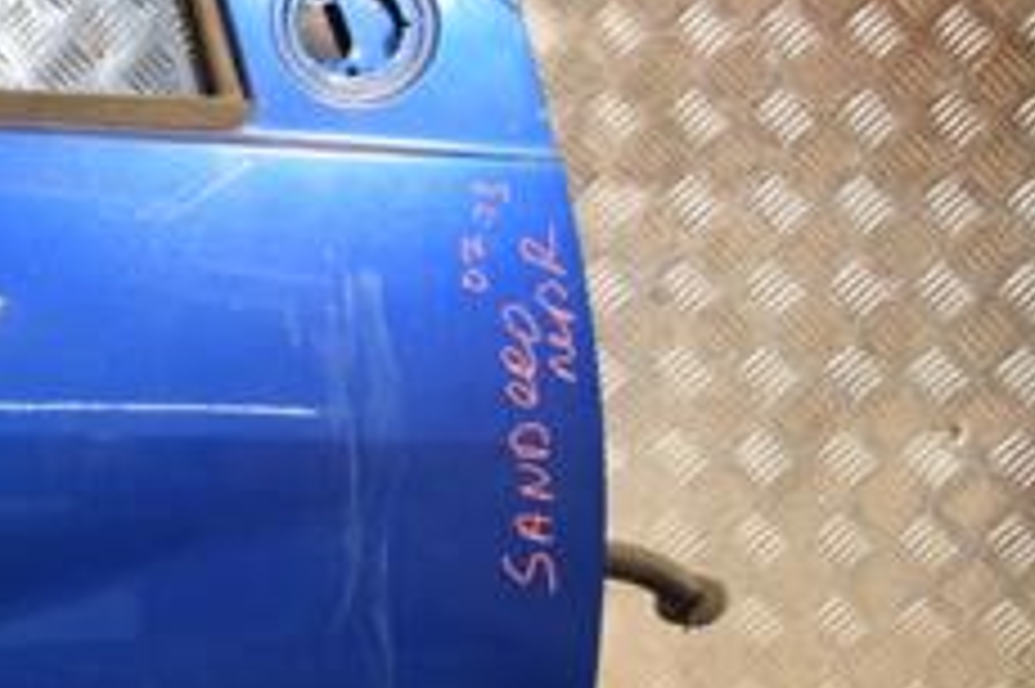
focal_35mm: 94
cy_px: 238
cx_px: -243
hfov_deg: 20.2
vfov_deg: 14.5
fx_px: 2700
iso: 800
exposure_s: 1/200
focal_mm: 24
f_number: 5
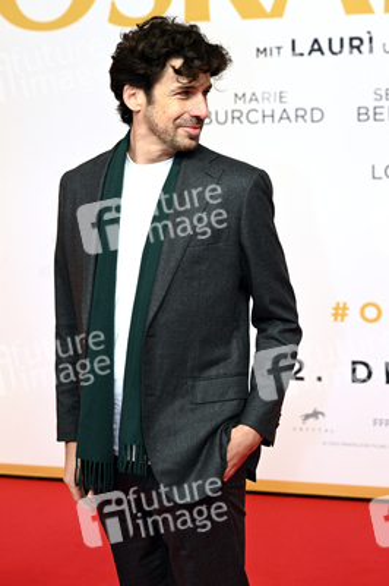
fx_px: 1218
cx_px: 194
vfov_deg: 27.0
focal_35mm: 75
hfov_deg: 18.2
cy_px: 293
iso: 640
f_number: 5
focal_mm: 75
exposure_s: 1/125
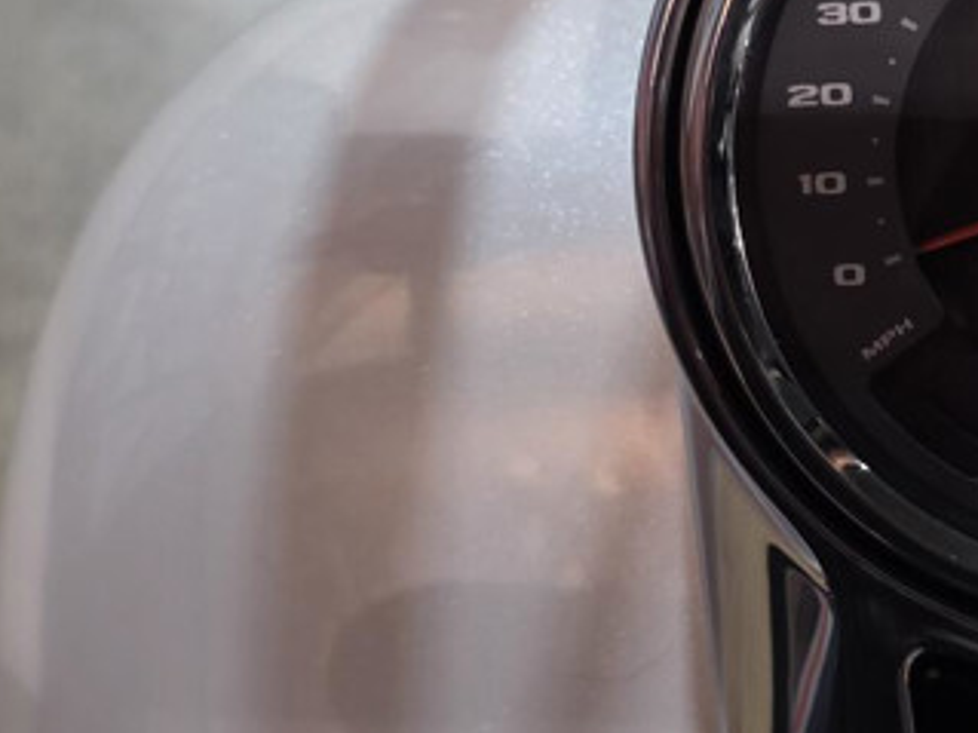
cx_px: 1010
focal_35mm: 77
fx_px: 2175
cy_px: 236
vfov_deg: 19.1
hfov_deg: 24.1
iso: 500
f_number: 1.7
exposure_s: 1/120
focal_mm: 6.3
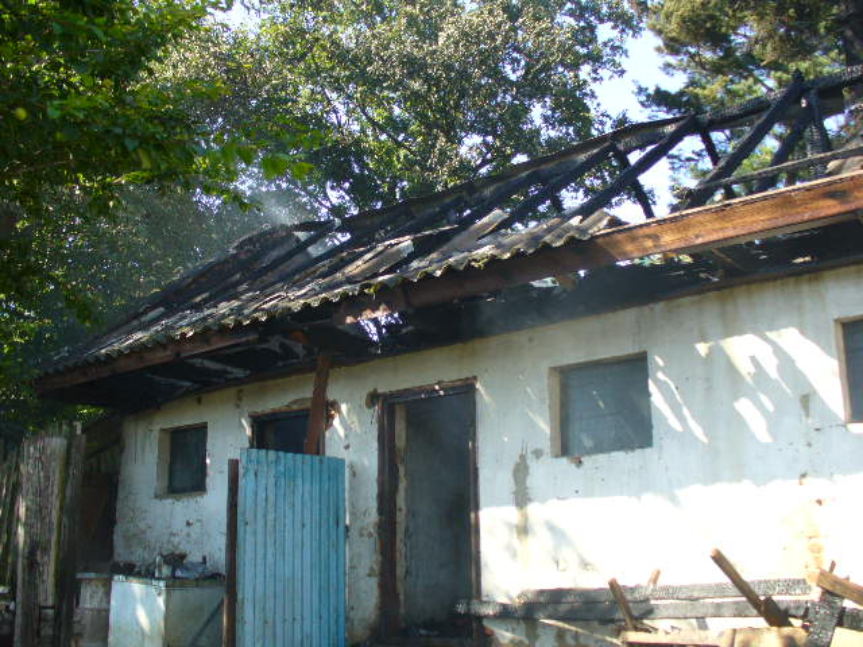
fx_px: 922
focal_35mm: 37
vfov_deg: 38.7
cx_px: 432
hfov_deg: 50.1
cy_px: 324
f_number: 2.8
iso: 80
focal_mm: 6.1
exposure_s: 1/160
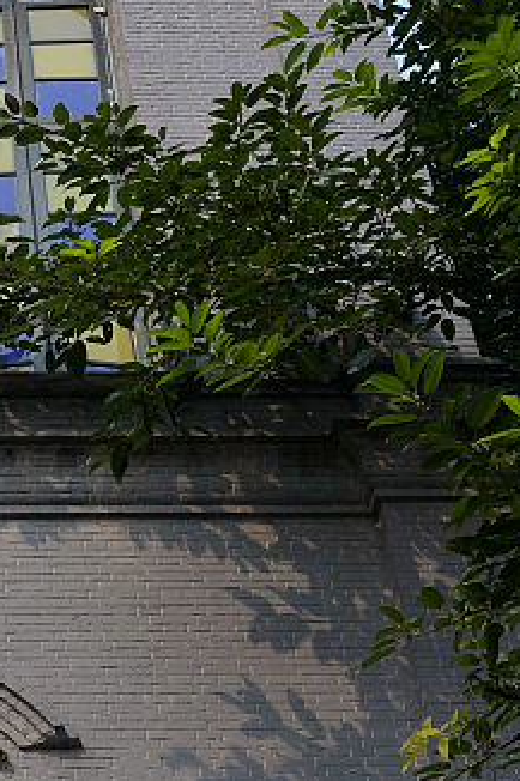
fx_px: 2234
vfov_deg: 19.8
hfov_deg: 12.5
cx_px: -312
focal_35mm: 103
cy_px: 374
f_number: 8
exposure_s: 1/500
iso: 200
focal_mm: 28
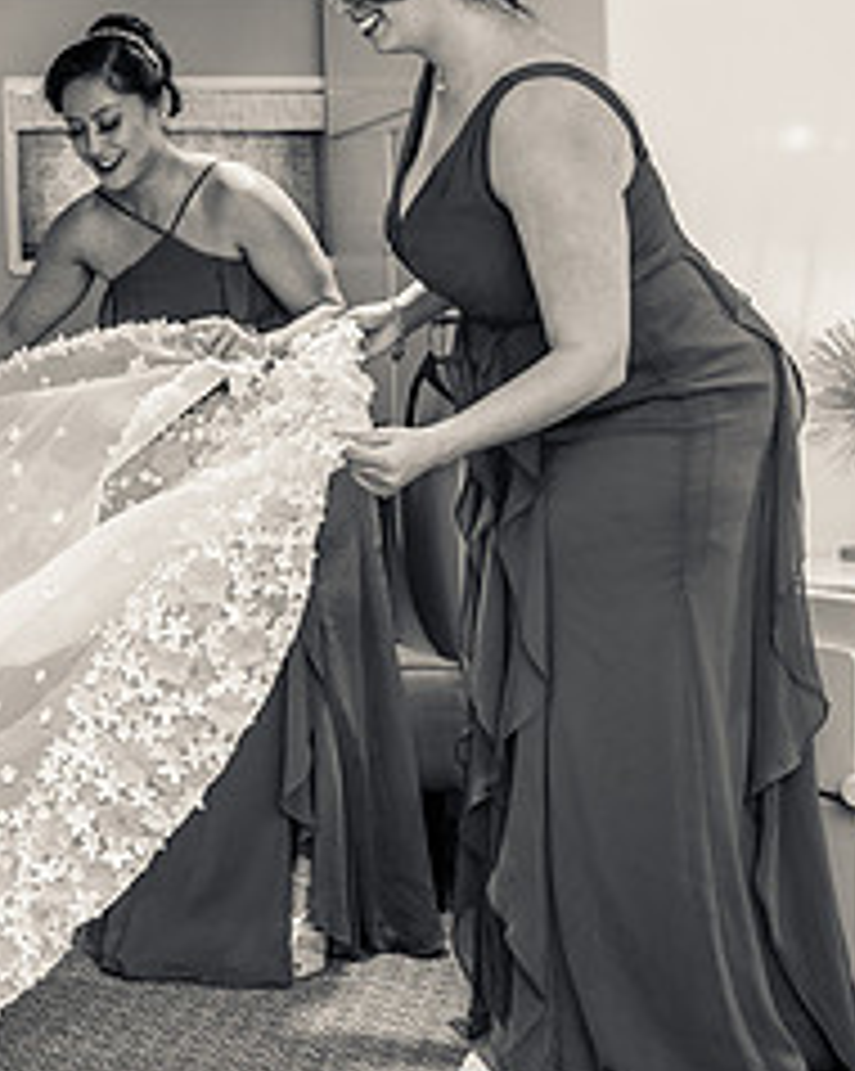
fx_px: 1805
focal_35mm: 57
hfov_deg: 24.3
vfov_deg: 32.9
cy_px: 389
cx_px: -160
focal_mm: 24
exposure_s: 1/250
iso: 500
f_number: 2.2
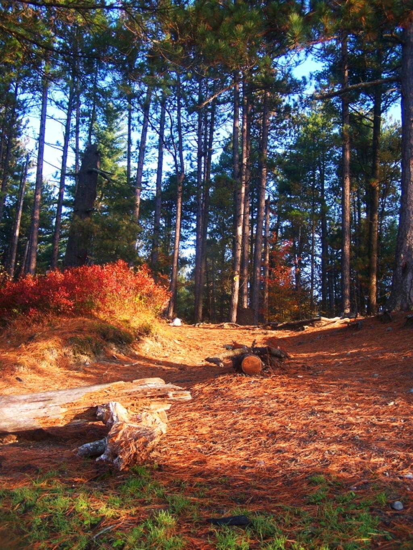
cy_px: 275
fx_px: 636
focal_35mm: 40
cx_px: 206
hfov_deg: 36.0
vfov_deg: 46.8
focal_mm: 6.7
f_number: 2.8
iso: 80
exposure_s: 1/125
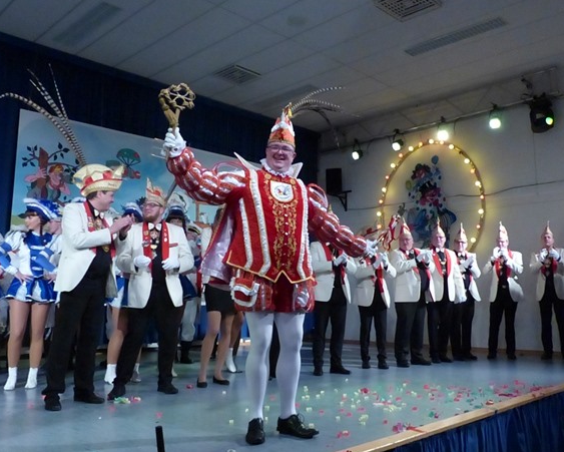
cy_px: 223
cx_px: 297
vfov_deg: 44.6
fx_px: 551
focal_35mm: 33
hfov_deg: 54.2
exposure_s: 1/250
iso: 1600
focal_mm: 5.6
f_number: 4
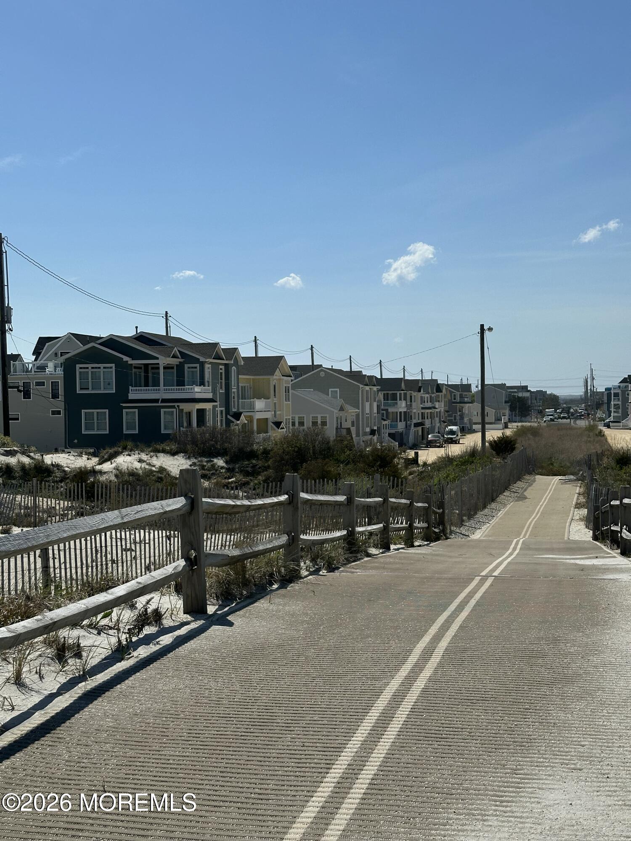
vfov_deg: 39.7
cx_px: 316
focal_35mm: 48
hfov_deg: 30.3
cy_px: 420
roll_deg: +0.1
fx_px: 1167
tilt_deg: +0.7
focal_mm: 6.86
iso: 64
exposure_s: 1/9804
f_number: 1.78
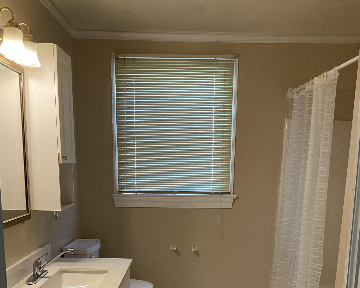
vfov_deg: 37.5
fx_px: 405
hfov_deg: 47.9
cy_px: 238
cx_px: 180
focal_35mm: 38
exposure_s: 1/60
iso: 64
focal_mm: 3
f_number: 1.8
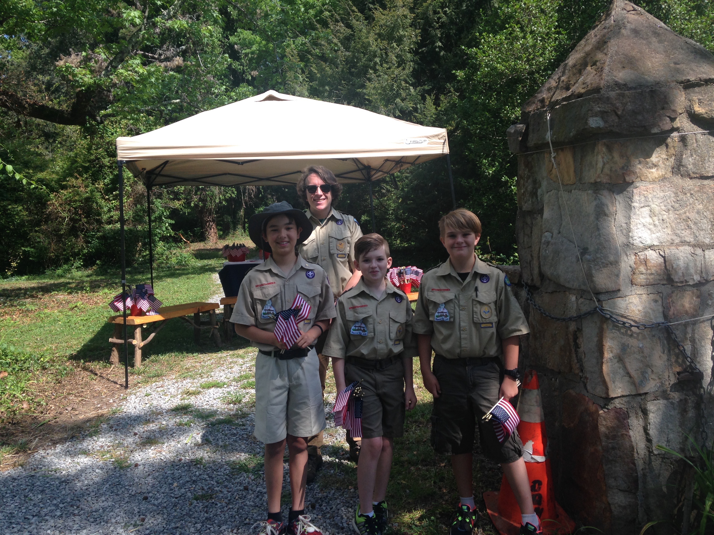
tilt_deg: -5.4
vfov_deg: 42.9
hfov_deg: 55.4
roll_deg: +2.4
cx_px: 357
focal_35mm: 33
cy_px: 268
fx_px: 681
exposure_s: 1/733
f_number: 2.4
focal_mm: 4.12
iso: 50
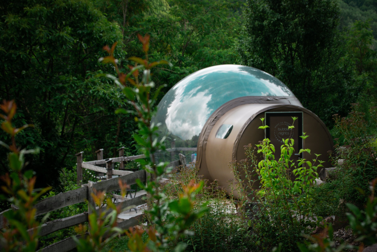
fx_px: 1099
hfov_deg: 19.5
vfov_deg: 13.0
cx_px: 188
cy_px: 126
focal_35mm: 105
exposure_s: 1/125
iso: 100
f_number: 9
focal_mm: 70
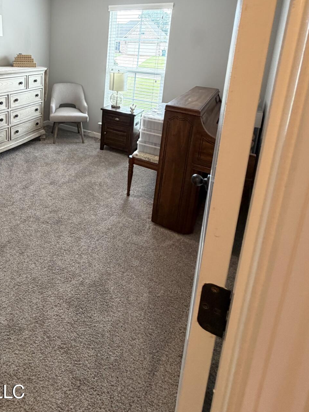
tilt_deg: -12.9
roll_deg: -3.4
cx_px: 76
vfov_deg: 70.7
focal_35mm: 22
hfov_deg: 57.8
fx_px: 262
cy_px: 98
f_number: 2.2
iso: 200
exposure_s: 1/60
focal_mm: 2.22
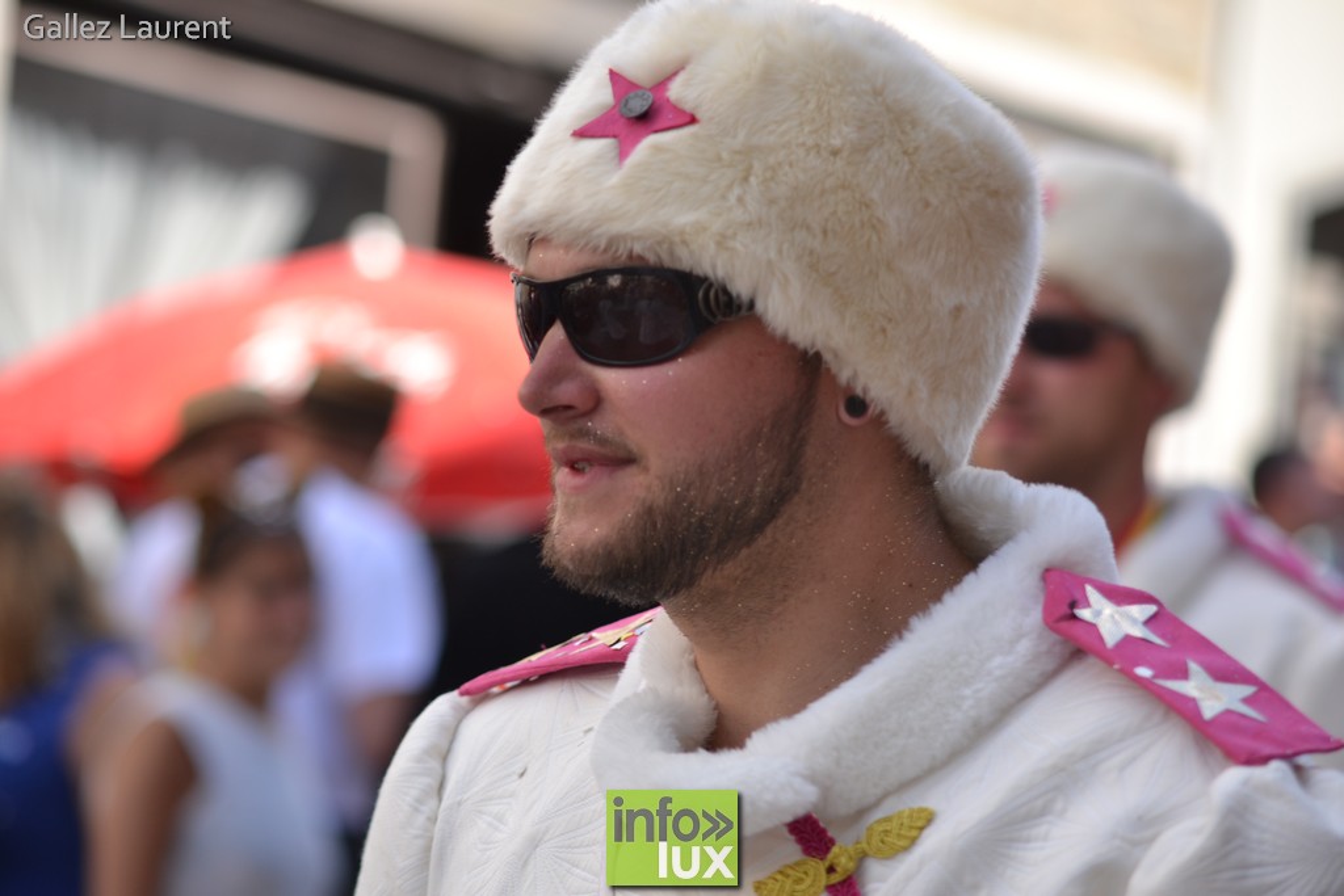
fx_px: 5152
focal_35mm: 138
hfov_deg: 14.9
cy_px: 448
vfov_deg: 9.9
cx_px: 672
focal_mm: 92
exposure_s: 1/500
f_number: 2.8
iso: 100
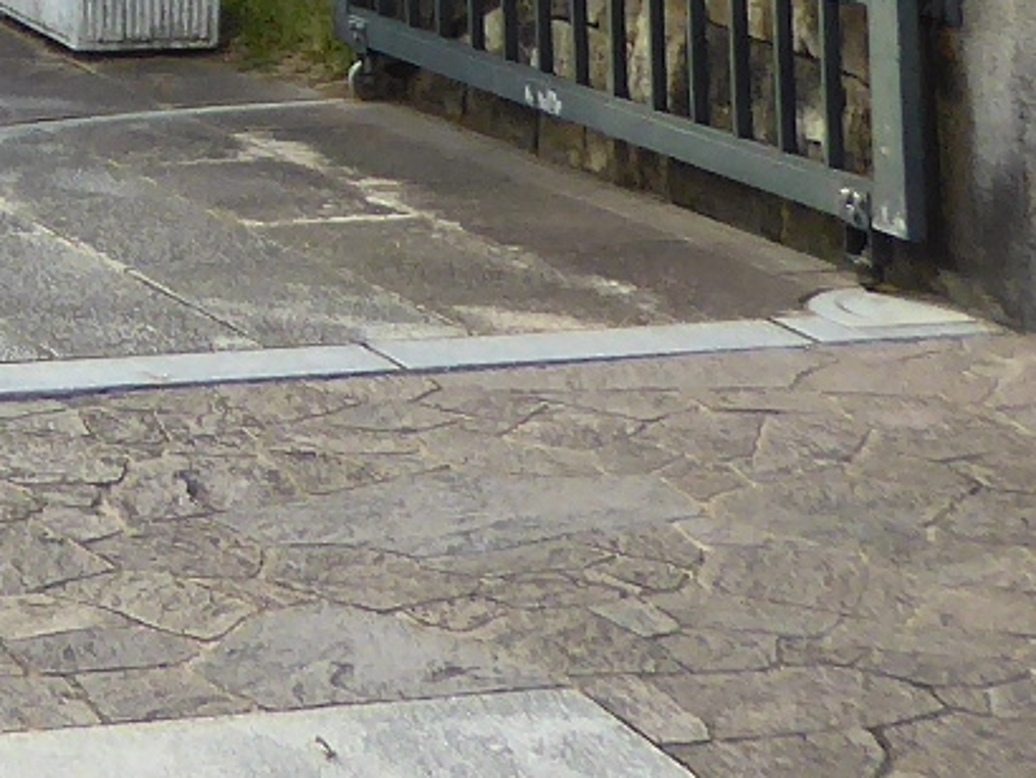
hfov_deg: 11.8
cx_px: -733
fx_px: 4672
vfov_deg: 8.8
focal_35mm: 156
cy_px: -957
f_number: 3.3
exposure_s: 1/320
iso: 100
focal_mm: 4.3
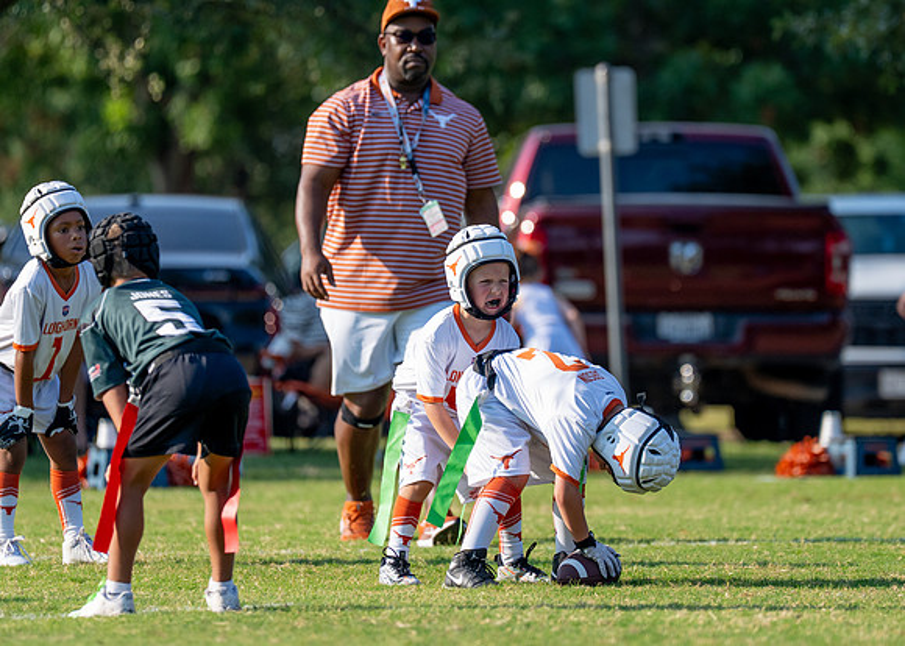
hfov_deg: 5.6
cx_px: 533
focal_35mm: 358
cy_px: 257
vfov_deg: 4.0
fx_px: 9206
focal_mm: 200
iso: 250
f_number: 2.8
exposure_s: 1/2500
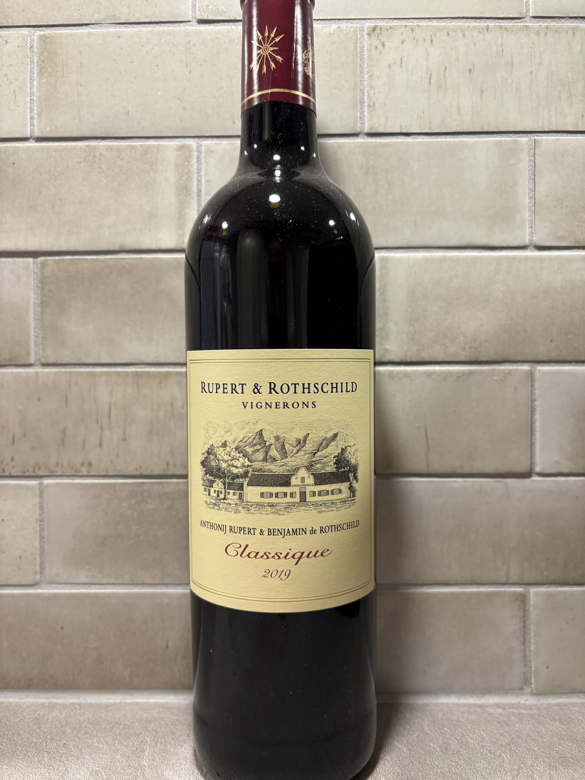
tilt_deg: -1.4
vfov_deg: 67.3
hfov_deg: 53.1
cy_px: 390
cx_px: 292
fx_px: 586
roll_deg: -0.2
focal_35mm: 26
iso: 125
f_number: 1.6
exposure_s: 1/100
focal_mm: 5.96
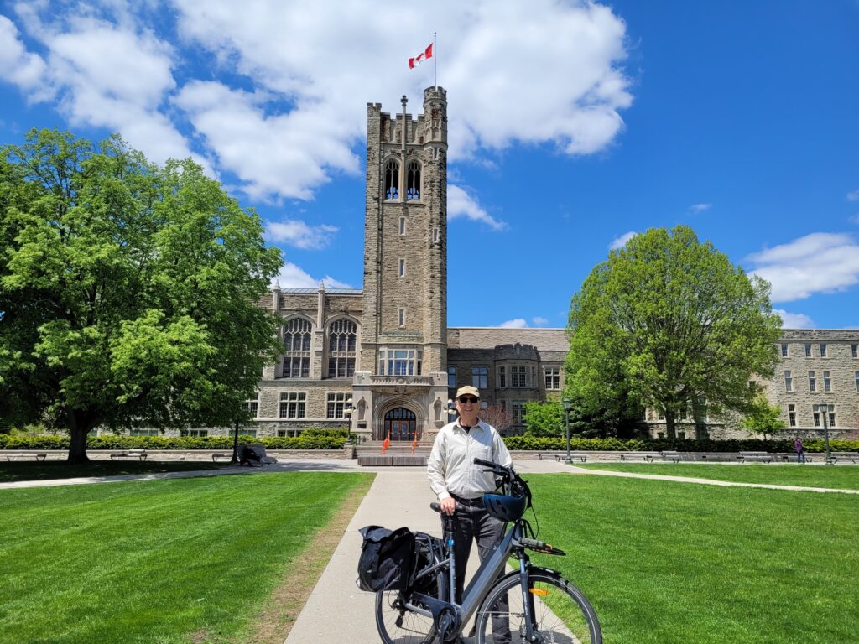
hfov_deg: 67.3
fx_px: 645
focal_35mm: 26
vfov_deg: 53.1
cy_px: 322
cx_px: 430
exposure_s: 1/2866
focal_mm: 5.4
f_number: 1.8
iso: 40
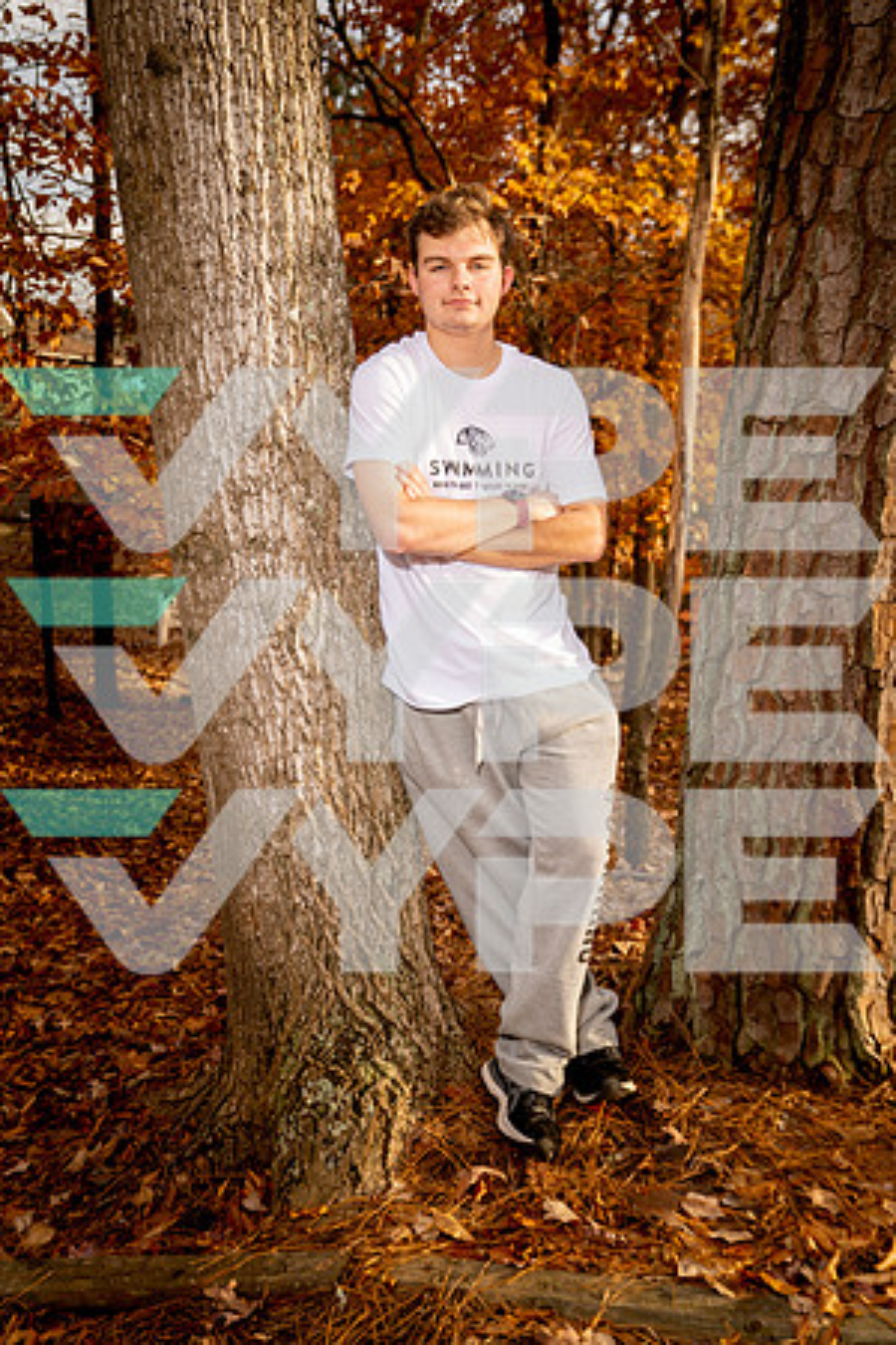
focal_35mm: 36
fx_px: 1344
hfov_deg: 36.9
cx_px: 448
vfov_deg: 53.1
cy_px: 672
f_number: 4.5
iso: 125
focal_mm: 36
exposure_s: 1/250
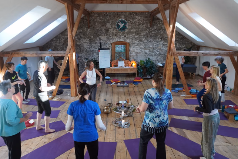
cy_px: 80
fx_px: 189
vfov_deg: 45.6
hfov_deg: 64.4
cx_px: 120
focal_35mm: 29
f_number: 3.5
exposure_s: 1/160
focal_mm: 17
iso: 1600
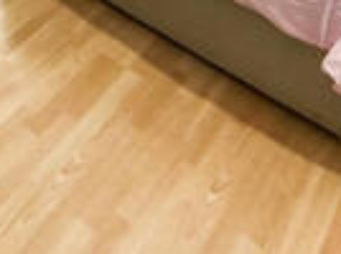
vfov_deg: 17.7
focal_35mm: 61
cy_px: -237
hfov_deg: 31.5
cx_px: 121
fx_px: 600
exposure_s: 1/100
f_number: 2.2
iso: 320
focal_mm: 2.22
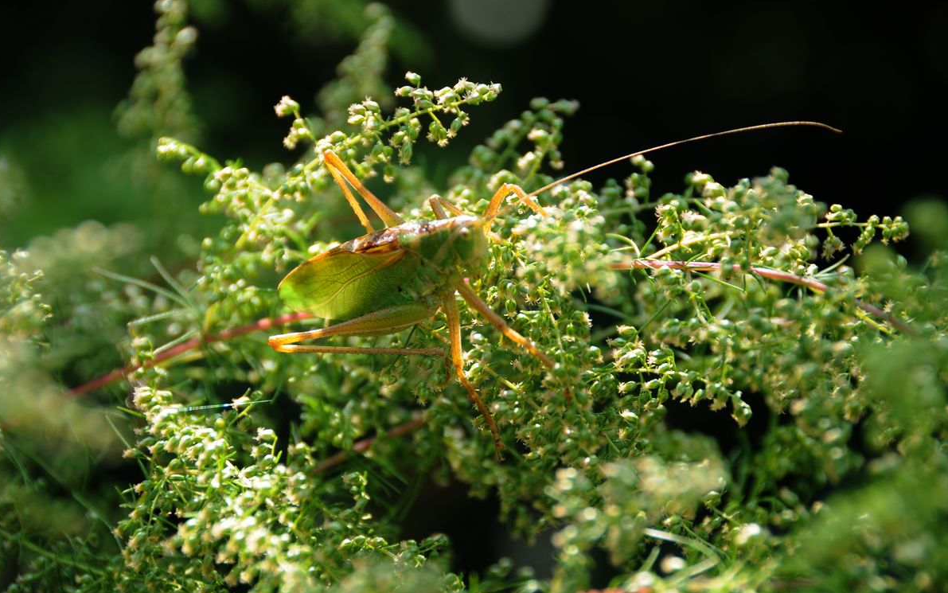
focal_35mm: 162
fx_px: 4174
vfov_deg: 8.1
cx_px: 472
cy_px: 290
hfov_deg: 13.0
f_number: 6.3
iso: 200
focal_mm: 105
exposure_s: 1/125
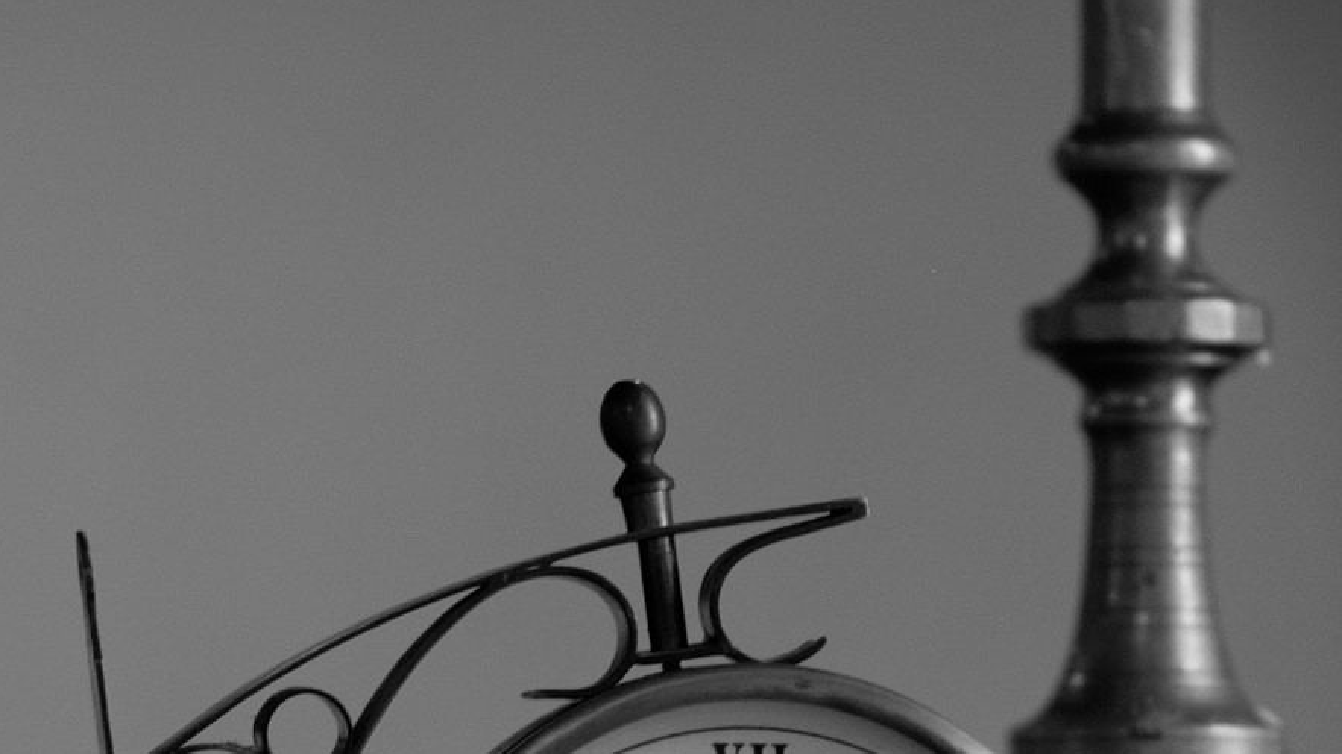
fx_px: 8609
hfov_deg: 8.9
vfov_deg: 5.0
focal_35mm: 242
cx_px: 383
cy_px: 611
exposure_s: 1/80
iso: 800
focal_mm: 85
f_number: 1.8
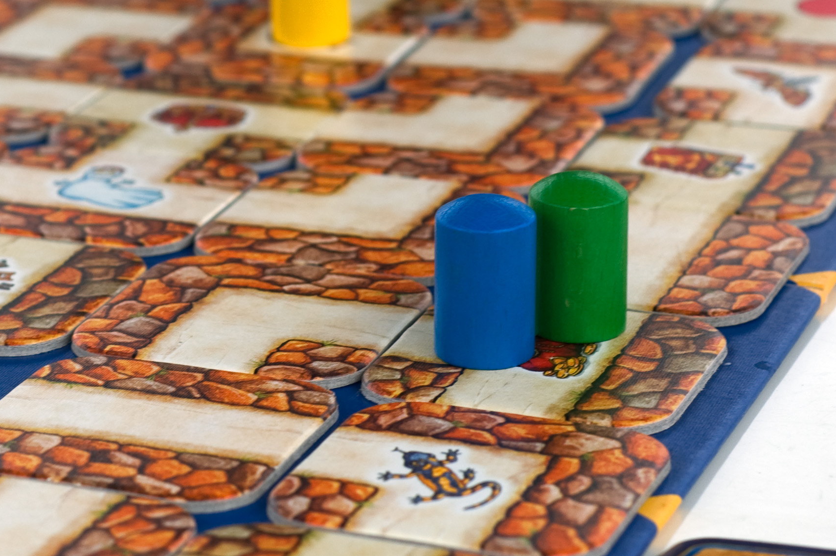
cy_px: 83
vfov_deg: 10.3
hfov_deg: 15.5
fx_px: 3062
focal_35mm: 132
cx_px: 216
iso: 200
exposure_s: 1/250
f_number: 8
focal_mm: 50
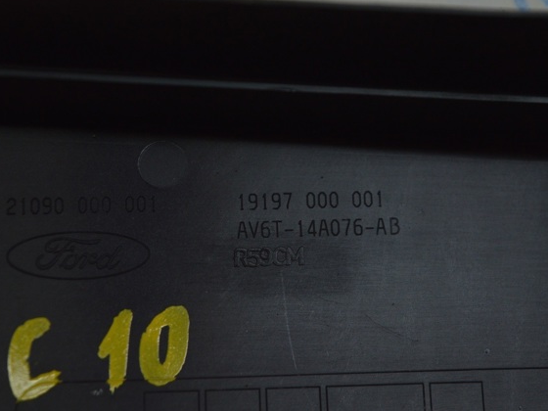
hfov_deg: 21.6
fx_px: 1433
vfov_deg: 16.3
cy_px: 205
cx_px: 244
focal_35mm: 91
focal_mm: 55
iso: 400
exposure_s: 1/125
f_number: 5.6
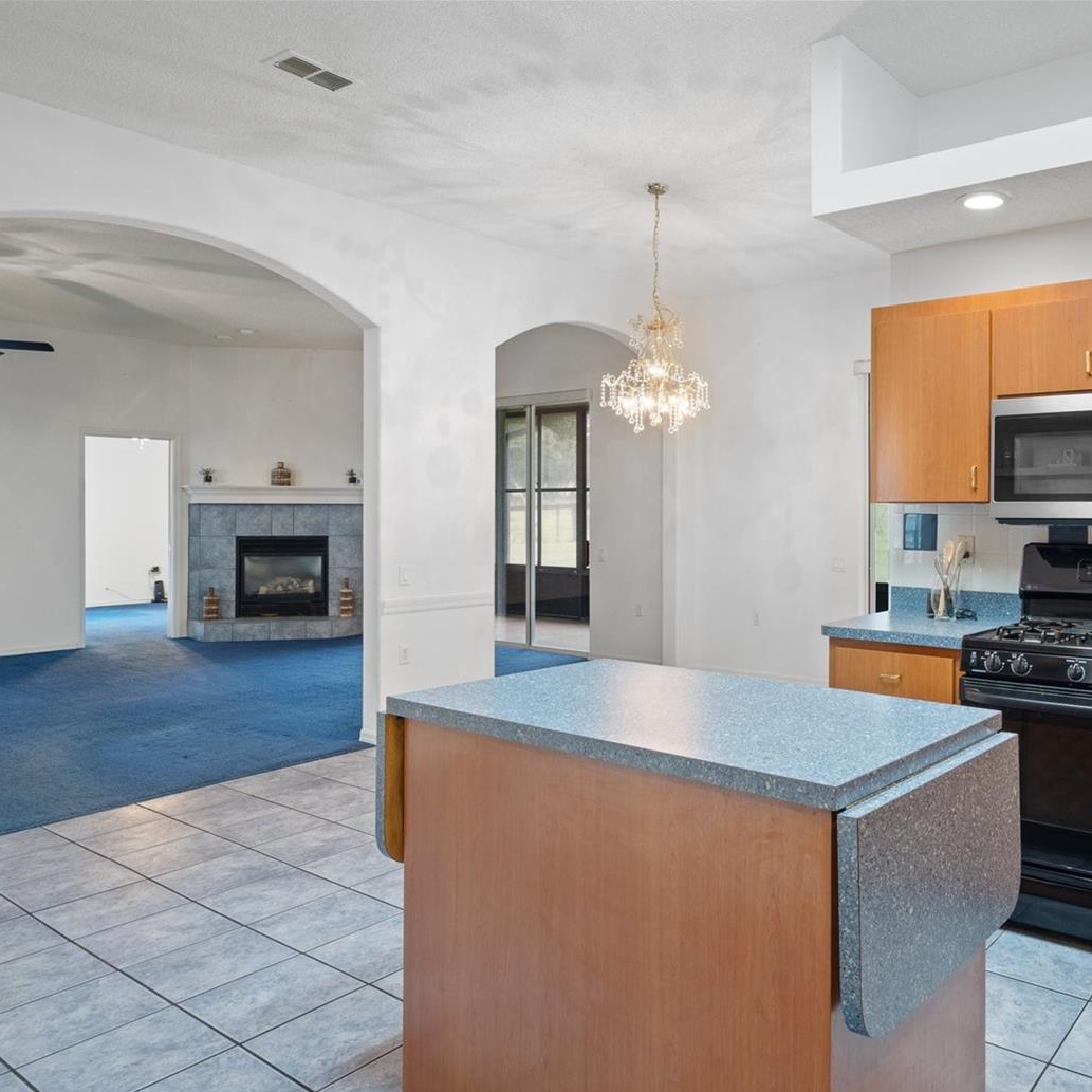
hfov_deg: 60.1
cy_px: 562
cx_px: 796
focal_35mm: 25
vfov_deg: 62.9
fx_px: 892
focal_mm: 19
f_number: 8
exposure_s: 1.6
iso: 640
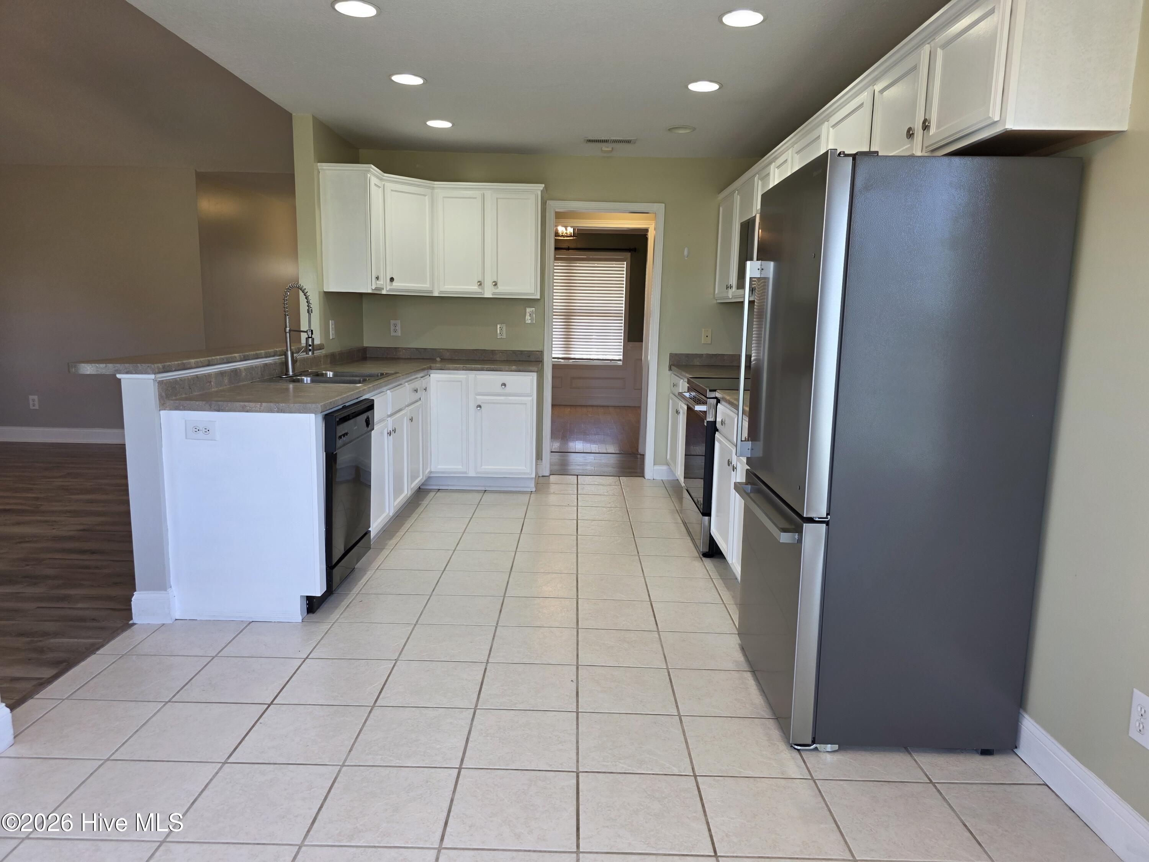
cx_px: 574
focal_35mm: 23
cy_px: 431
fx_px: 763
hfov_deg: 73.9
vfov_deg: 58.9
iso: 80
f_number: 1.7
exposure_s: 1/120
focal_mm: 6.3
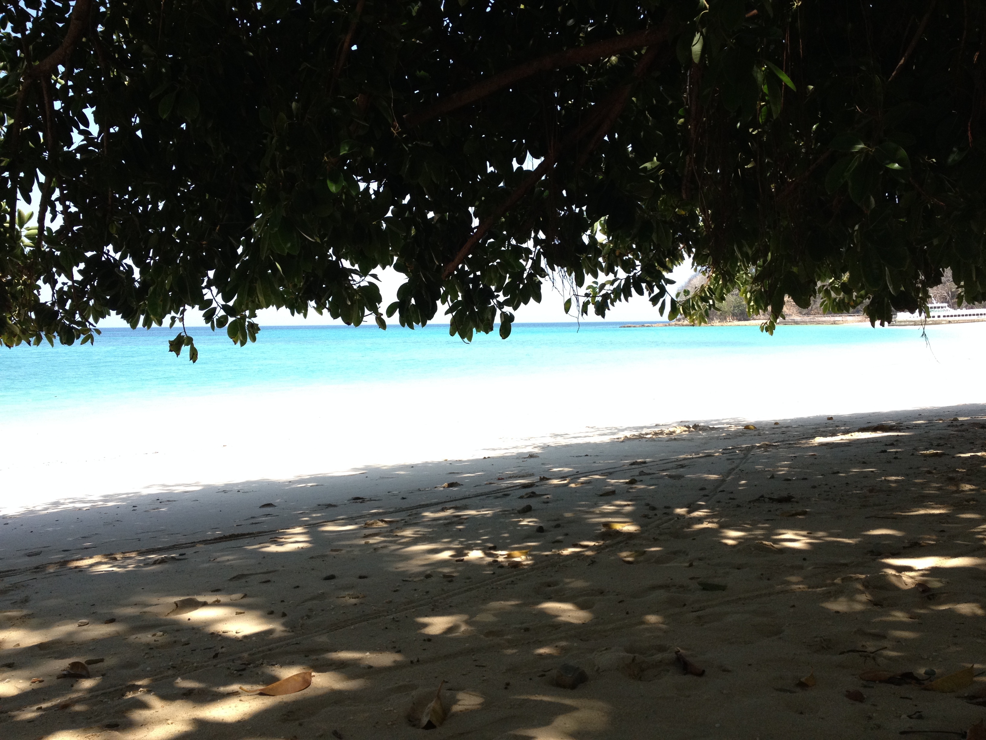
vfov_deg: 40.7
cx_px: 493
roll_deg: +1.4
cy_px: 370
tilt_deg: -6.3
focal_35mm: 35
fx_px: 997
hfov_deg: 52.6
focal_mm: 4.28
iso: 100
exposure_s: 1/1151
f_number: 2.4
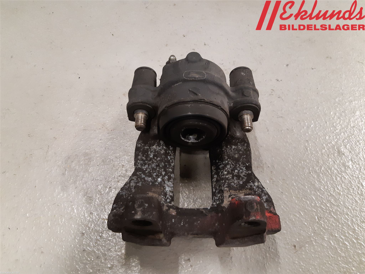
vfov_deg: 53.1
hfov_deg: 67.3
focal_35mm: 26
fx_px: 274
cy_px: 137
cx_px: 182
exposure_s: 1/50
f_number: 1.7
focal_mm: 3.93
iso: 250
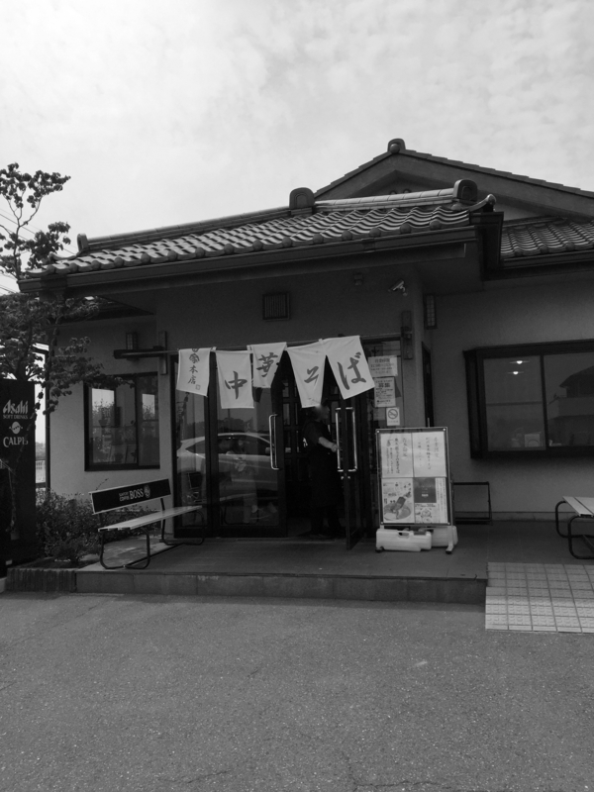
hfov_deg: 48.2
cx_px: 297
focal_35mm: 29
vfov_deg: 61.7
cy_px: 396
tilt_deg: +4.1
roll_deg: +1.9
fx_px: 664
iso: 32
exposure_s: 1/3300
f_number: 2.2
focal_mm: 4.15
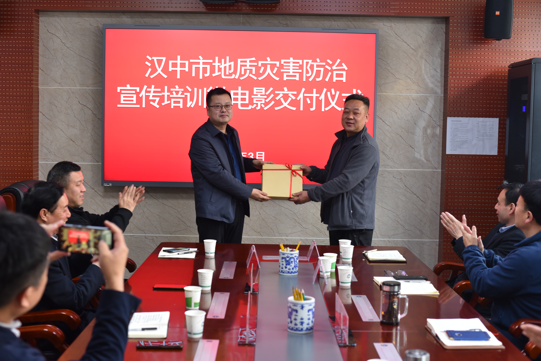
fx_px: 752
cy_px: 180
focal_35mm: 50
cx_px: 270
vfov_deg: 27.0
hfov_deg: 39.6
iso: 800
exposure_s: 1/60
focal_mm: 50
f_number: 3.5
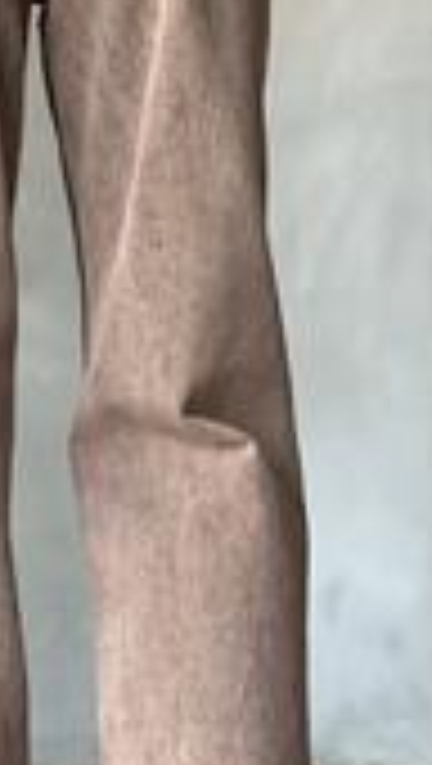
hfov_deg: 9.3
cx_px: 104
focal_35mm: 131
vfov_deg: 16.4
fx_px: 2660
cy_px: 346
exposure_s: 1/60
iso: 320
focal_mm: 6.86
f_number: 1.78
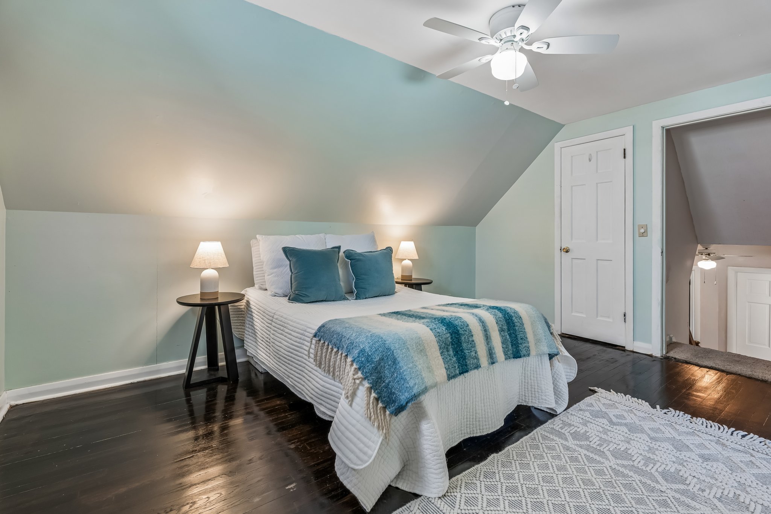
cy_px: 257
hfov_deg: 96.7
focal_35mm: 16
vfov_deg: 73.7
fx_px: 343
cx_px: 386
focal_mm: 16
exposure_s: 1/13
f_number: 5.6
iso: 400
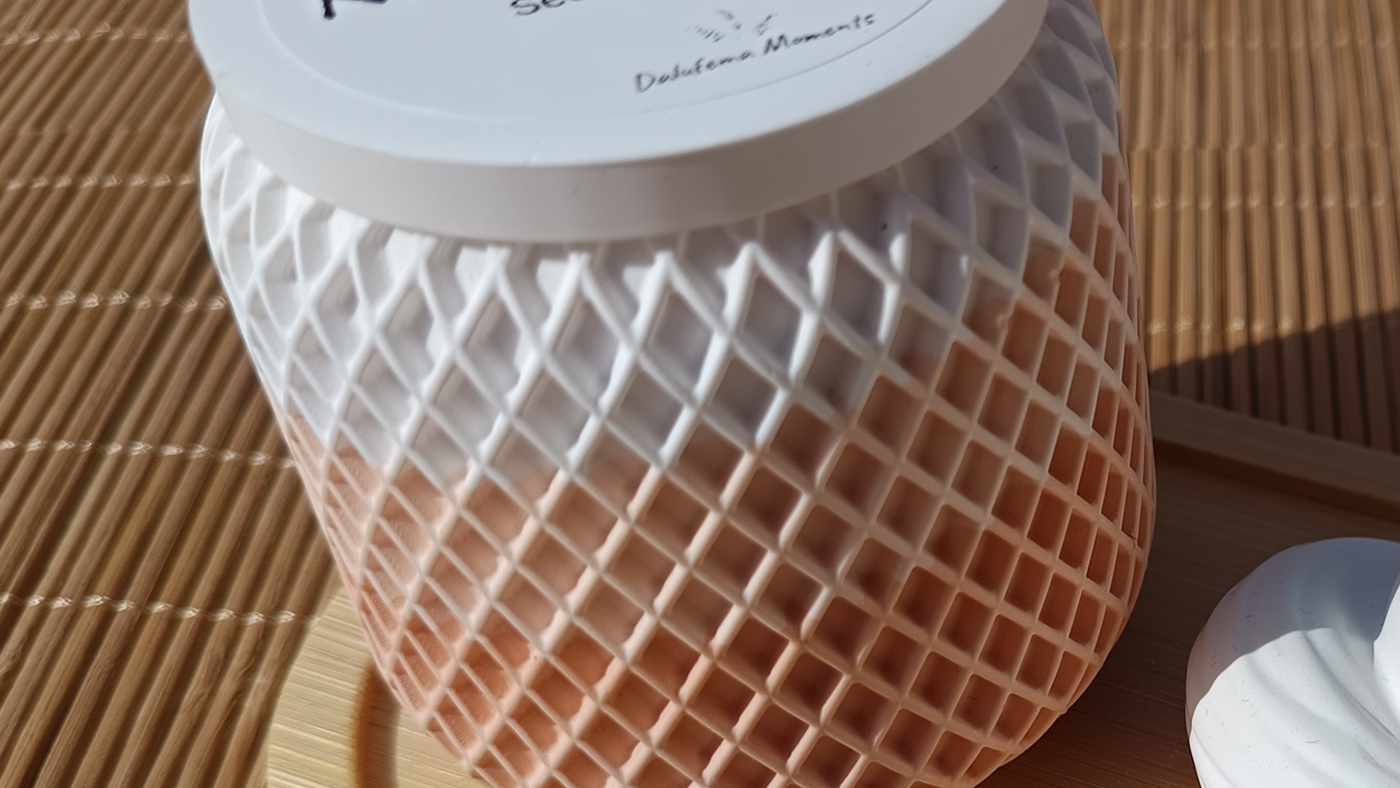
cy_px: 660
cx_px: 1274
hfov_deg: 36.6
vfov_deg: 22.3
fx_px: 1968
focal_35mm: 53
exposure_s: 1/1186
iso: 53
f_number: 1.7
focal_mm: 5.31
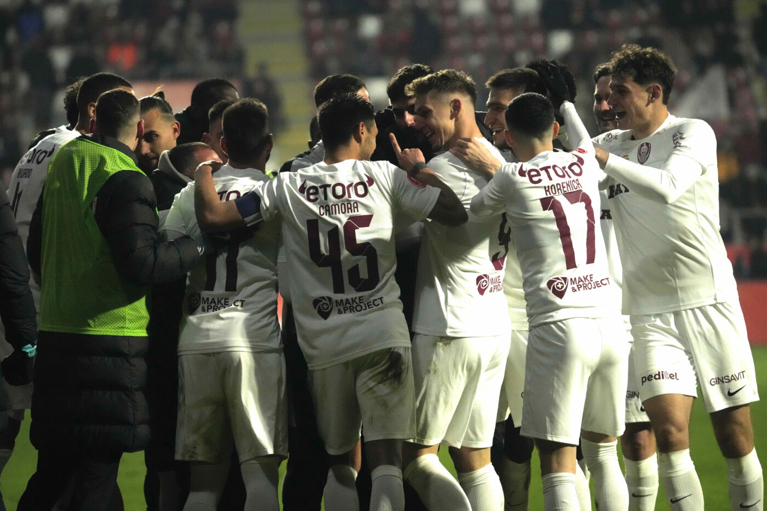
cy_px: 256
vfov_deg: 4.3
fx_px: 6838
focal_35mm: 321
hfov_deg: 6.4
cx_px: 384
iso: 10000
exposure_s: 1/2500
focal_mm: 321
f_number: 6.3
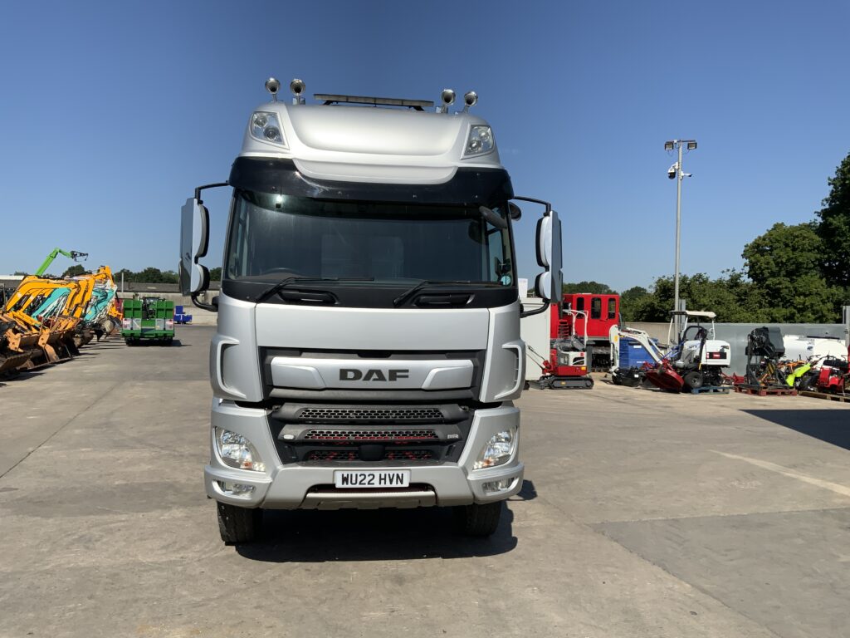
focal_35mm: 29
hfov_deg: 61.7
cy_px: 319
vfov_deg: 48.2
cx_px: 425
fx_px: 712
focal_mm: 3
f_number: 1.8
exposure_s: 1/3125
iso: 20
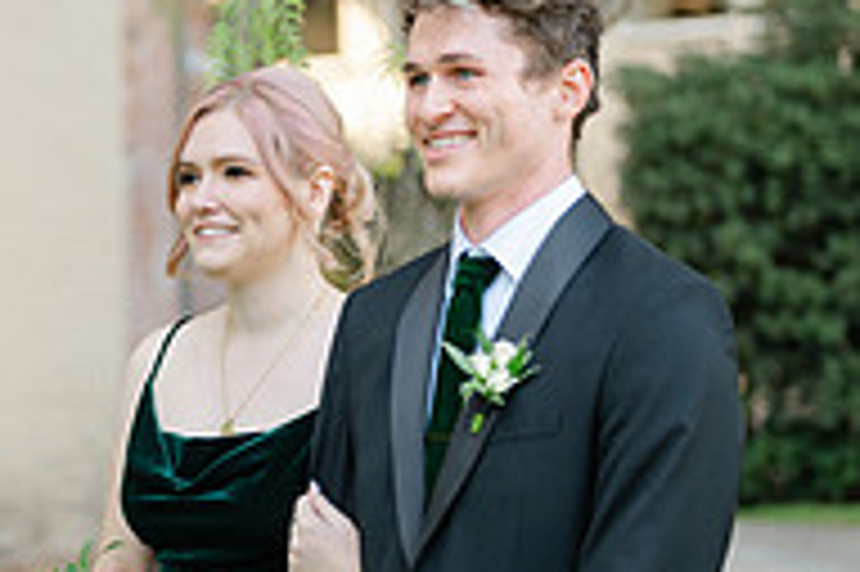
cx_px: 189
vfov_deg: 11.6
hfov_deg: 17.2
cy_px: 302
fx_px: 2816
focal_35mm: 118
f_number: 1.8
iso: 100
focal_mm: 50
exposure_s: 1/320
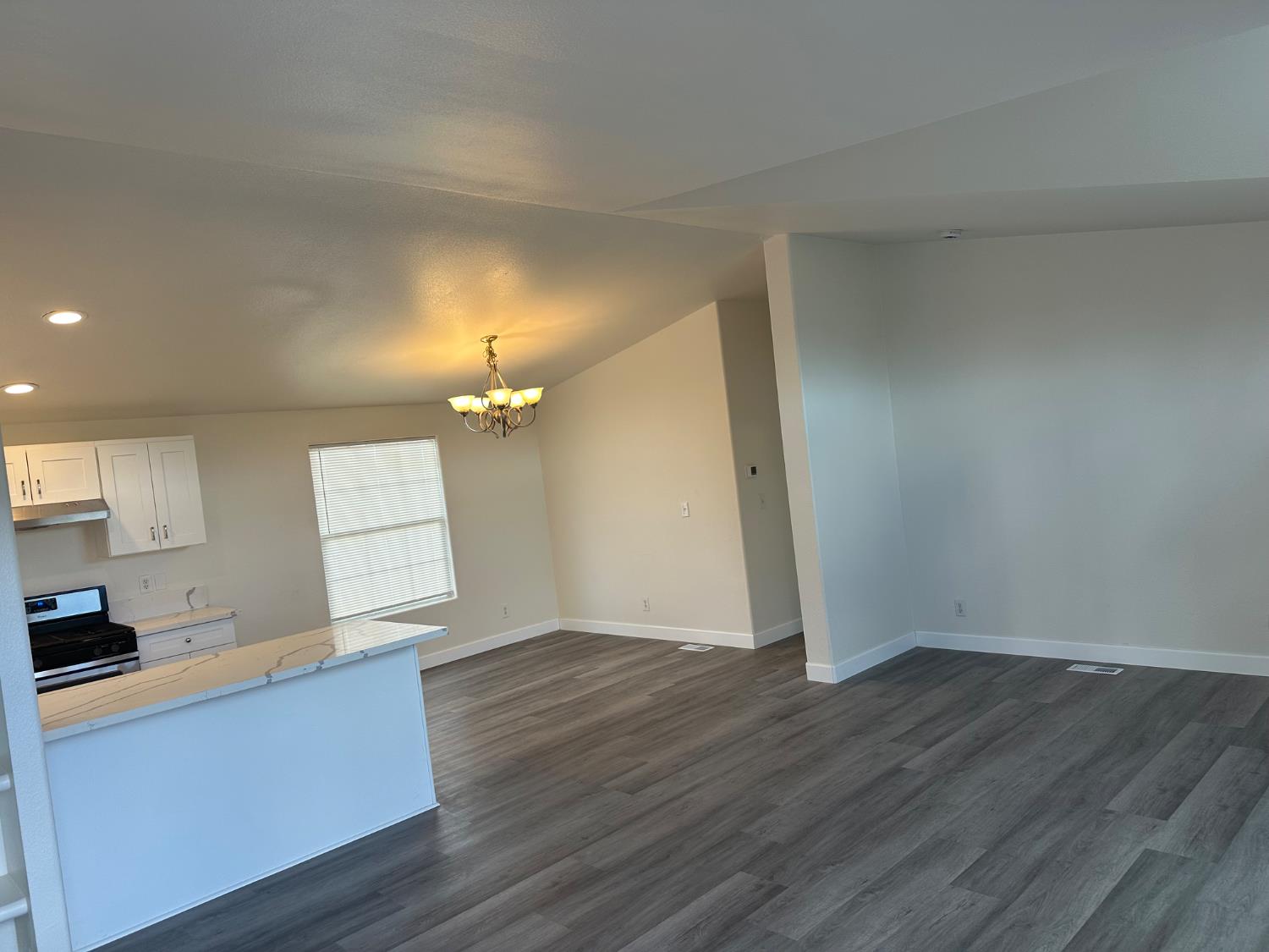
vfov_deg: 56.8
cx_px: 634
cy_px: 476
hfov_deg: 71.6
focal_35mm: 24
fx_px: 880
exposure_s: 1/120
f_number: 1.78
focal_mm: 6.86
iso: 80
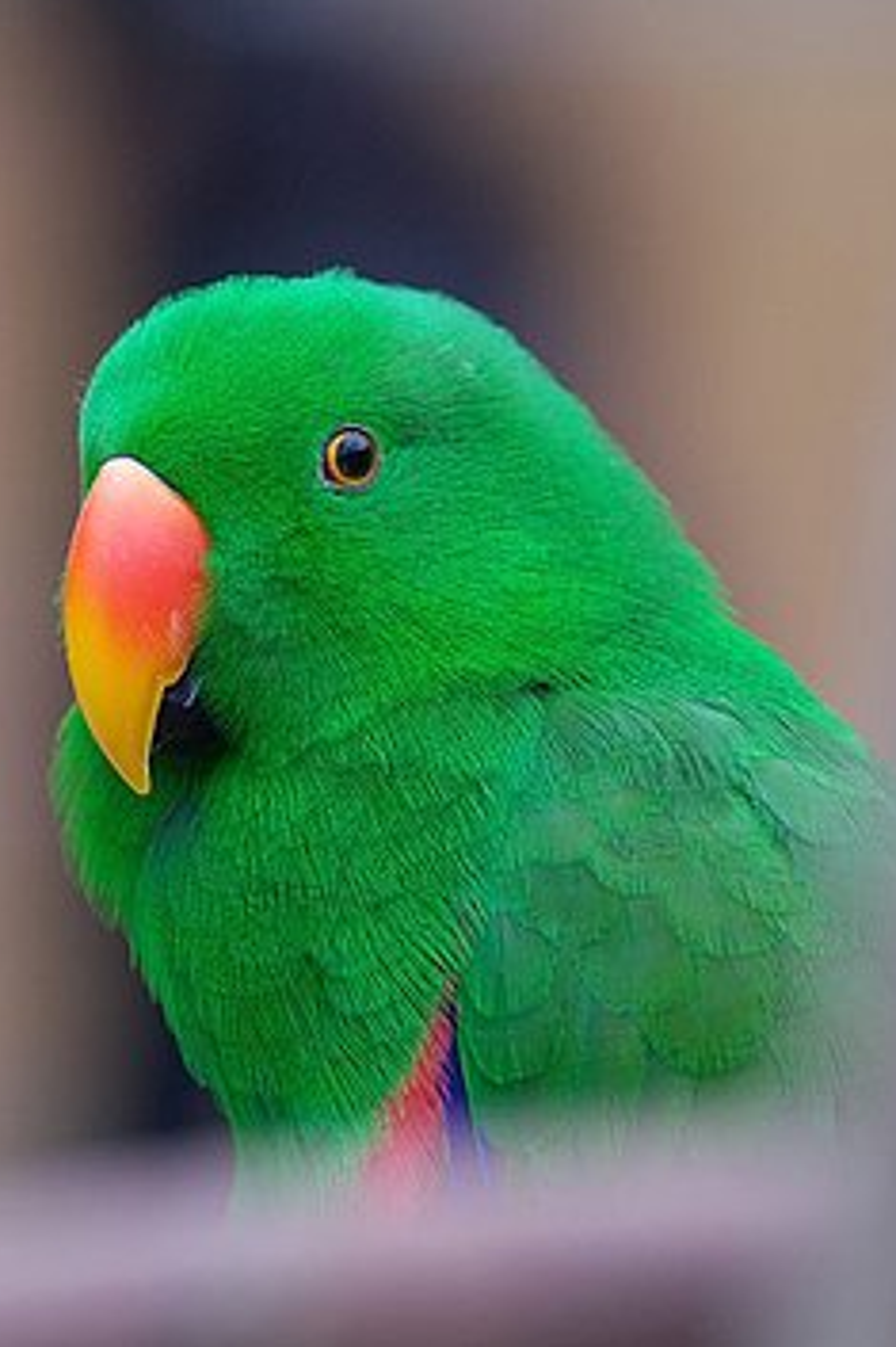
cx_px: 404
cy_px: 637
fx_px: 12182
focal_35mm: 326
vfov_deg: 6.3
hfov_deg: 4.2
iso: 400
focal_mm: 150
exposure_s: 1/125
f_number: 3.2
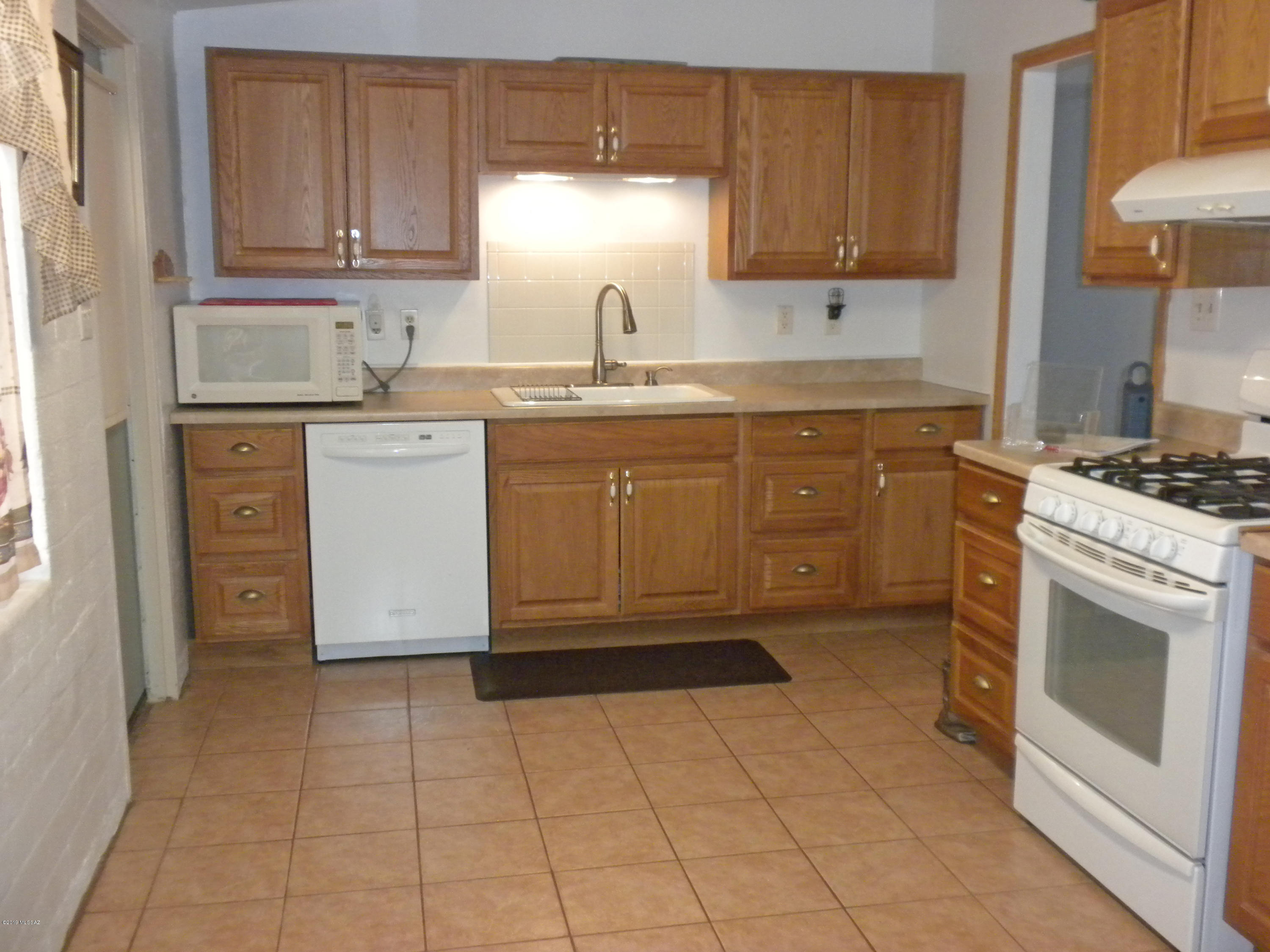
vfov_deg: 38.7
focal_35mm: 37
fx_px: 1357
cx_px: 635
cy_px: 476
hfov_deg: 50.1
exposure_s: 1/30
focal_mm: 6.6
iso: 400
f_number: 3.5
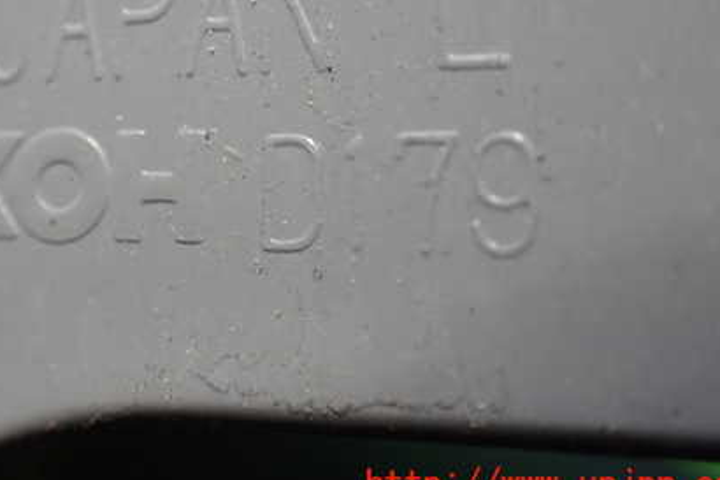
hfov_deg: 29.9
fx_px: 1339
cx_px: 235
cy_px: 113
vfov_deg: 20.1
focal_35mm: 67
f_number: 2.9
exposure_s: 1/40
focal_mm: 7.84
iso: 1250
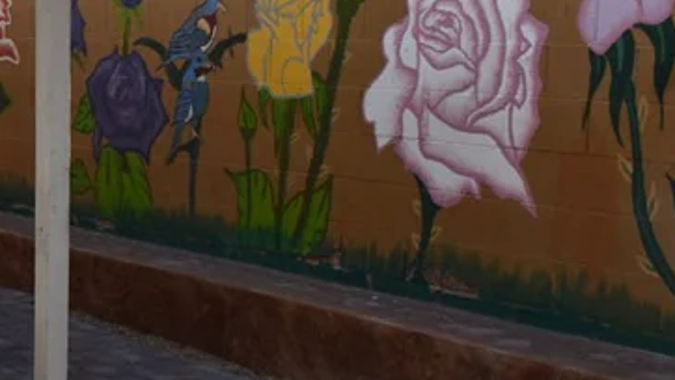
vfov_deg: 14.9
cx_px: -91
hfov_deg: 24.5
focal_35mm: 80
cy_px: 370
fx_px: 1432
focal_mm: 18
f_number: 5.6
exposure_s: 1/125
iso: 125
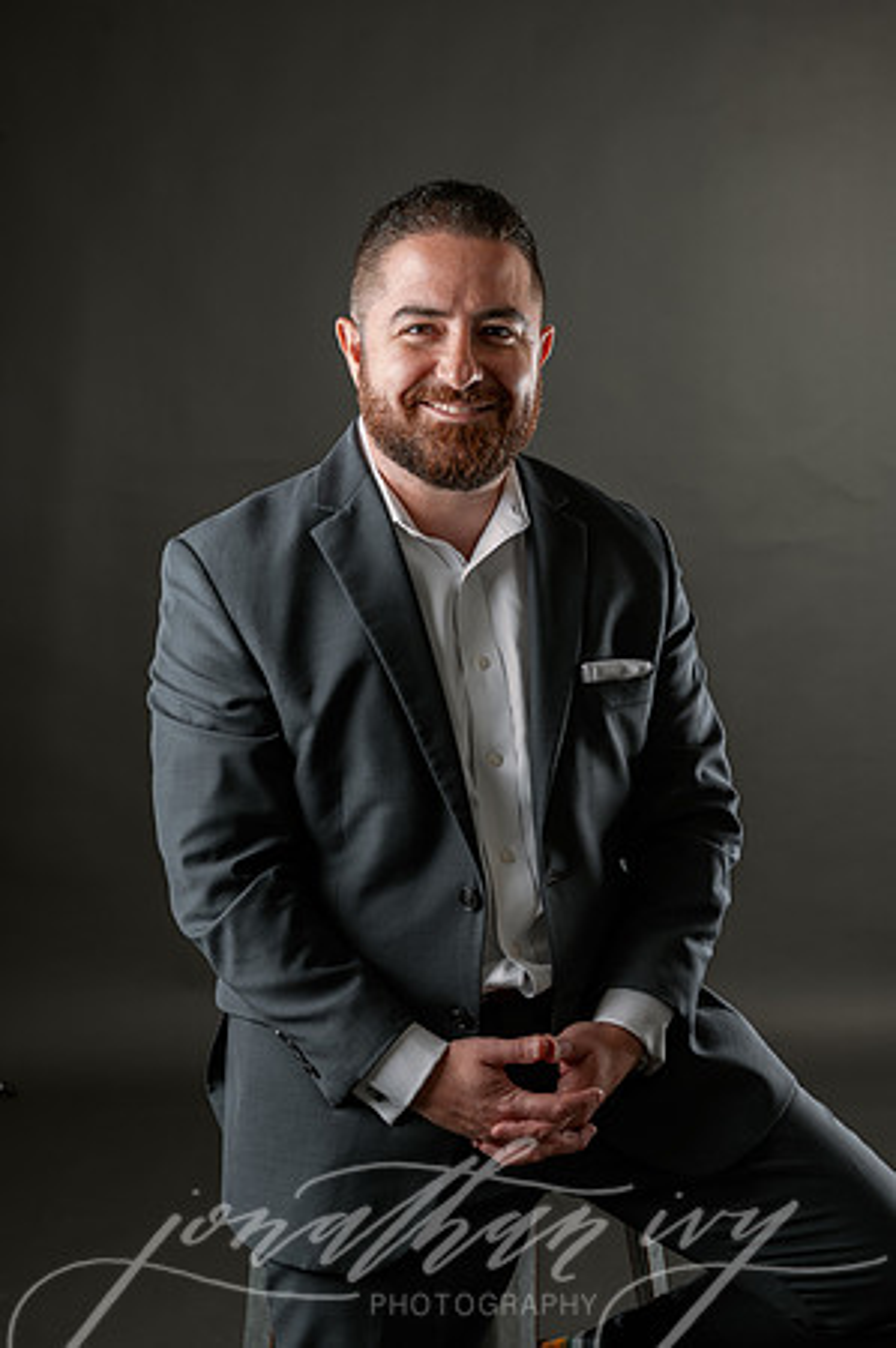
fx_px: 1871
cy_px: 674
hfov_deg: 26.9
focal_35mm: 50
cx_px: 448
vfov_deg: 39.6
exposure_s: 1/200
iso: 100
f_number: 5
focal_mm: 50
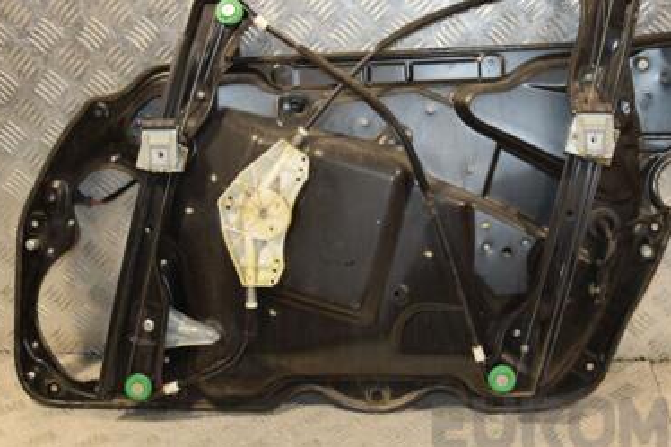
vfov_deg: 25.5
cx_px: 398
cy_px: 185
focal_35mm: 53
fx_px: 987
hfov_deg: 37.4
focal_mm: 22
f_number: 5
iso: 800
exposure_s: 1/160
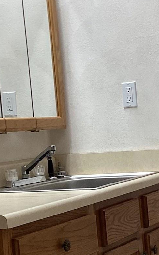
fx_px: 673
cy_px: 184
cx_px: 186
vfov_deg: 21.3
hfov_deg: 13.2
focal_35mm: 97
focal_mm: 3.3
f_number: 2.4
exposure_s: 1/60
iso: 80
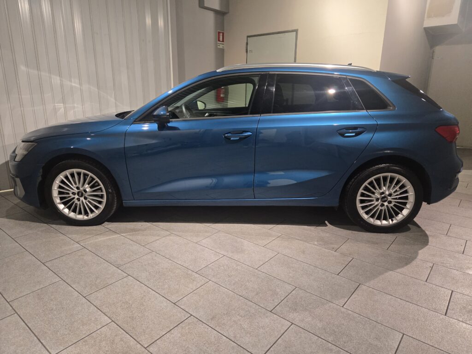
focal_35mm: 23
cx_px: 236
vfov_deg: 58.9
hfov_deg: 73.9
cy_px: 177
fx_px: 314
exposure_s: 1/100
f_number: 1.8
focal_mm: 5.4
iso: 500
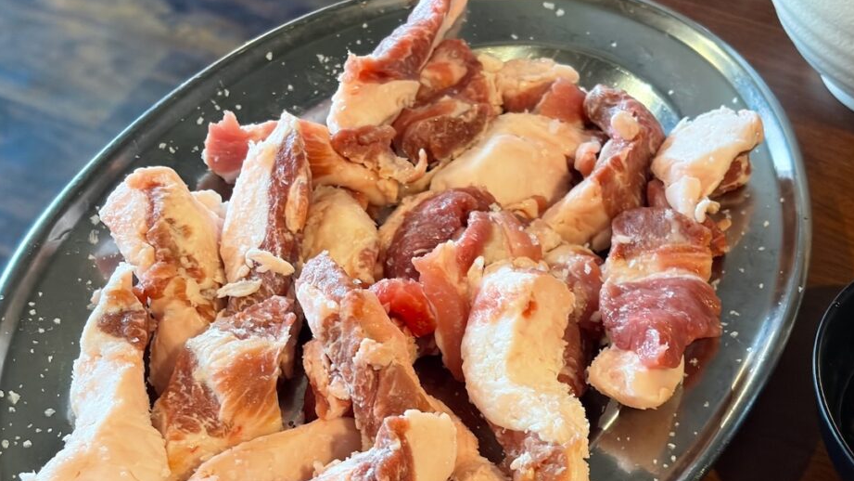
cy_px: 337
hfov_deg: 33.3
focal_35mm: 63
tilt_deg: -47.3
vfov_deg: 19.0
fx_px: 1427
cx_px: 413
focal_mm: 5.96
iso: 200
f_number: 1.6
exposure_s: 1/33
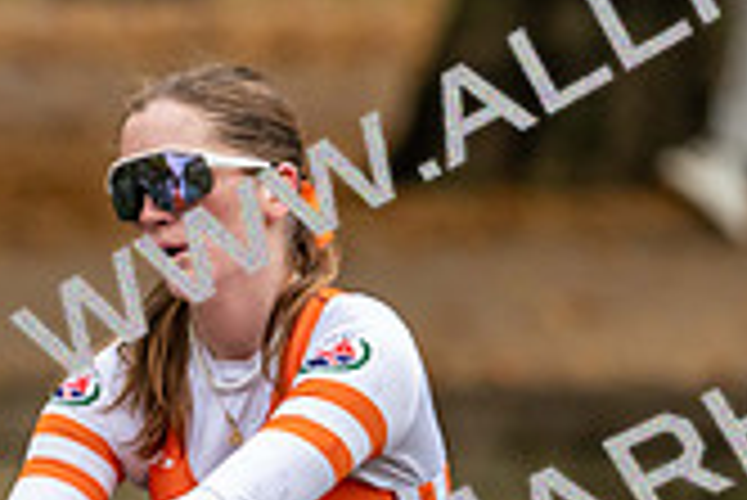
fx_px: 29033
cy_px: 453
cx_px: -315
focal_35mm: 1398
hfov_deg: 1.5
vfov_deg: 1.0
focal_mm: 400
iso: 2000
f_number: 4.5
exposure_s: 1/2500
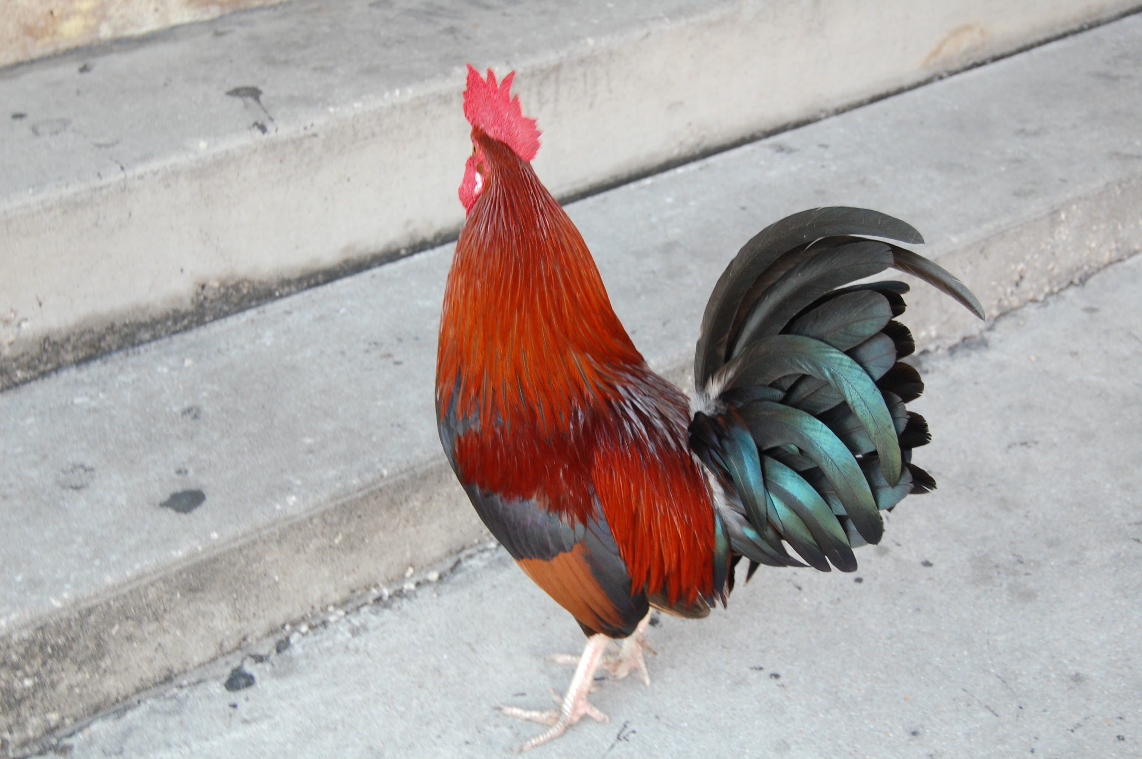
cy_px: 380
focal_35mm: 57
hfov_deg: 35.1
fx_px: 1807
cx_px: 571
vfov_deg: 23.7
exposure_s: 1/125
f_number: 5.6
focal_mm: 38
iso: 400
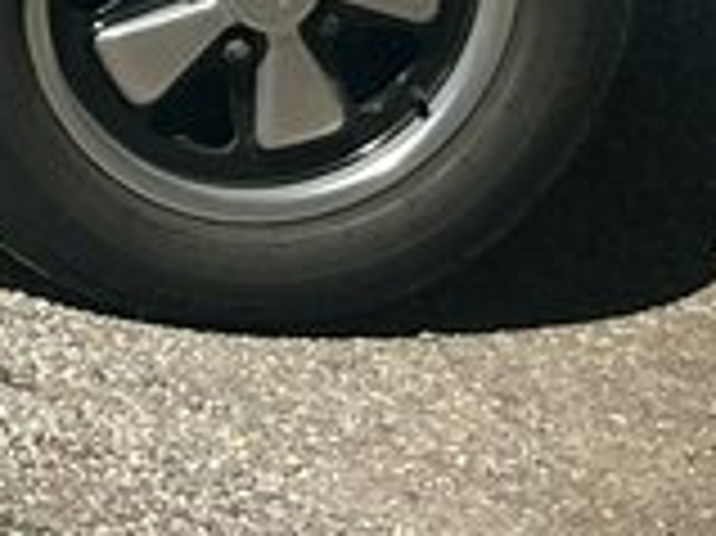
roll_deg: -7.4
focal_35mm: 196
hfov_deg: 8.9
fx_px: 4051
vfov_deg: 7.1
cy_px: -784
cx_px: -1103
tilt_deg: -9.8
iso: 50
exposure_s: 1/6494
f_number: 1.6
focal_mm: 5.1
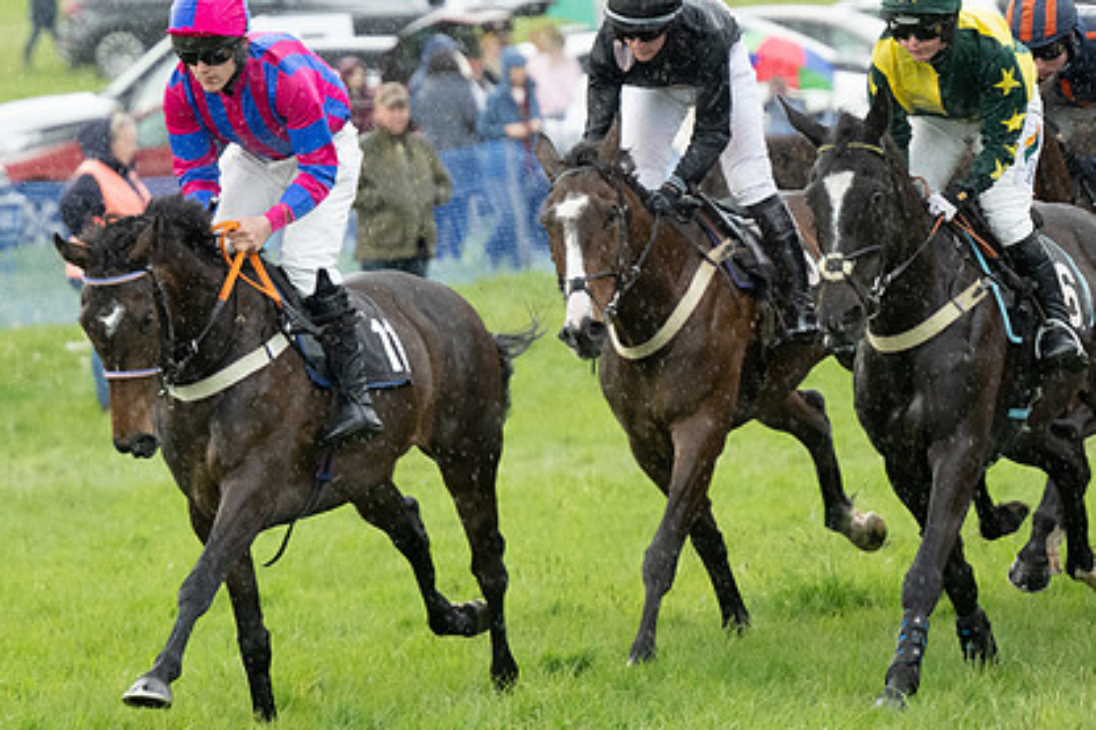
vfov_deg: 3.7
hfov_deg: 5.5
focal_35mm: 376
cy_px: 311
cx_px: 350
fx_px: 11442
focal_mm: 180
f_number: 4
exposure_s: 1/640
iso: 2000
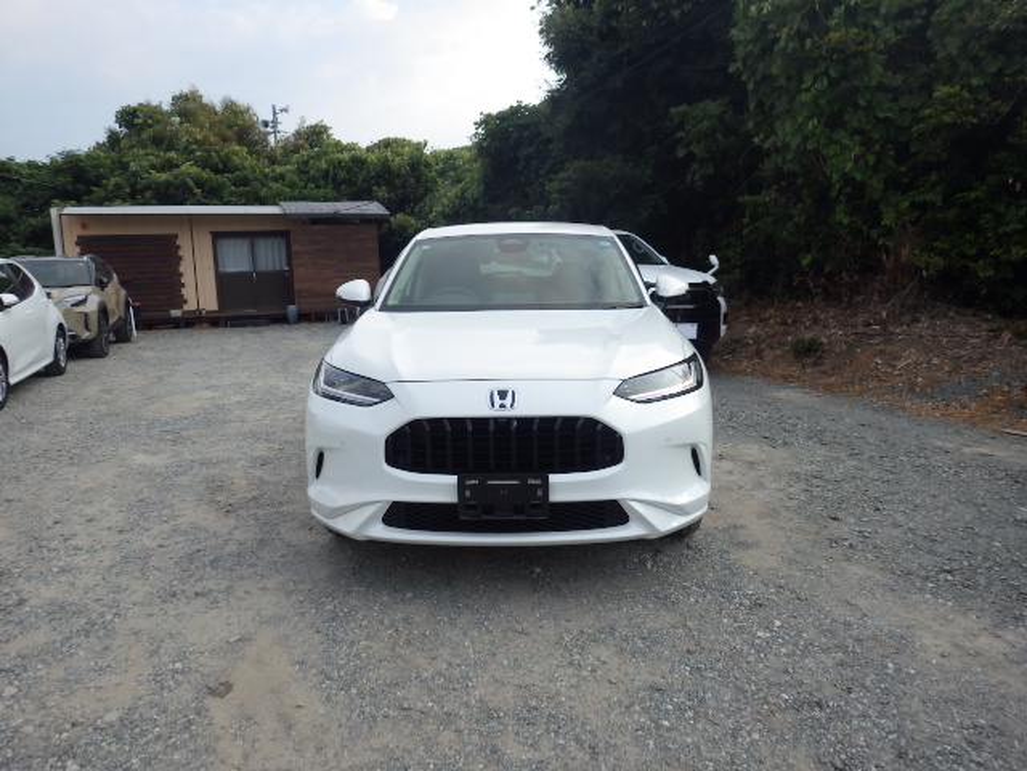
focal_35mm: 25
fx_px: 742
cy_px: 386
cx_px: 514
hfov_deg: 69.4
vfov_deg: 54.9
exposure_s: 1/640
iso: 125
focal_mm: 4.5
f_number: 2.8
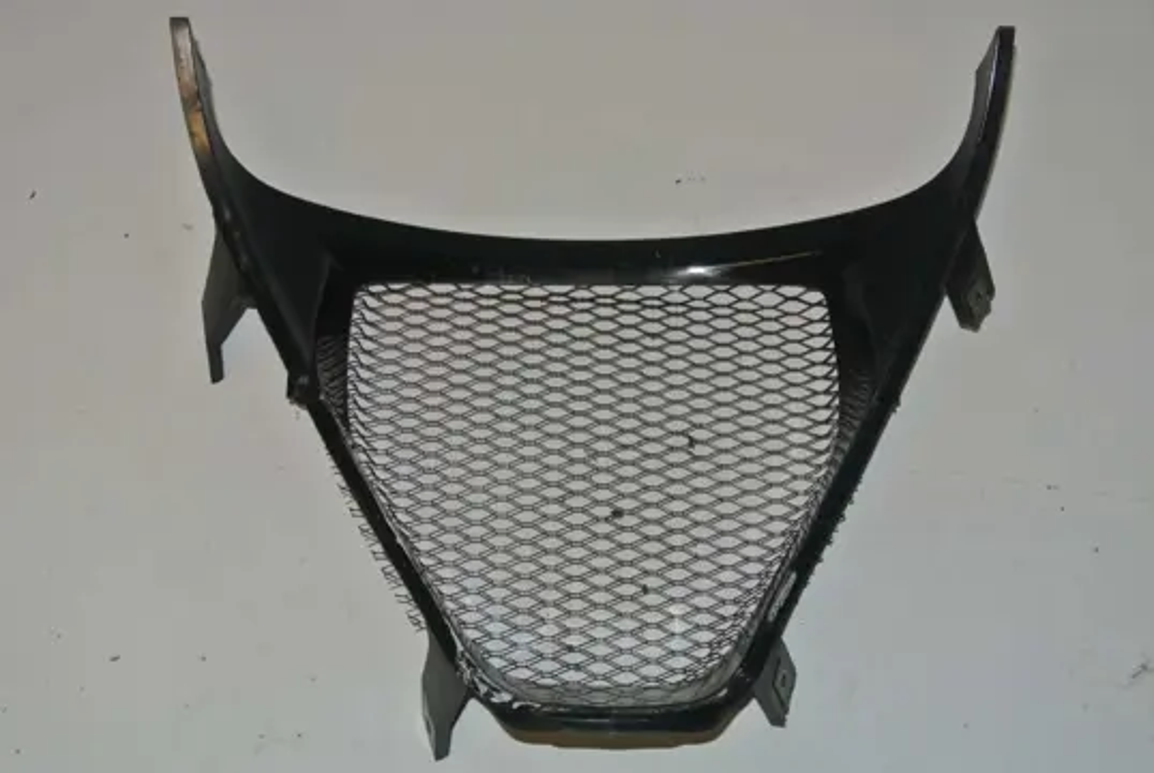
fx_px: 2022
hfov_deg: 31.9
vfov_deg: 21.6
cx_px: 577
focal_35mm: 63
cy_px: 386
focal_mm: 23.6
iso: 200
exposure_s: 1/60
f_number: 5
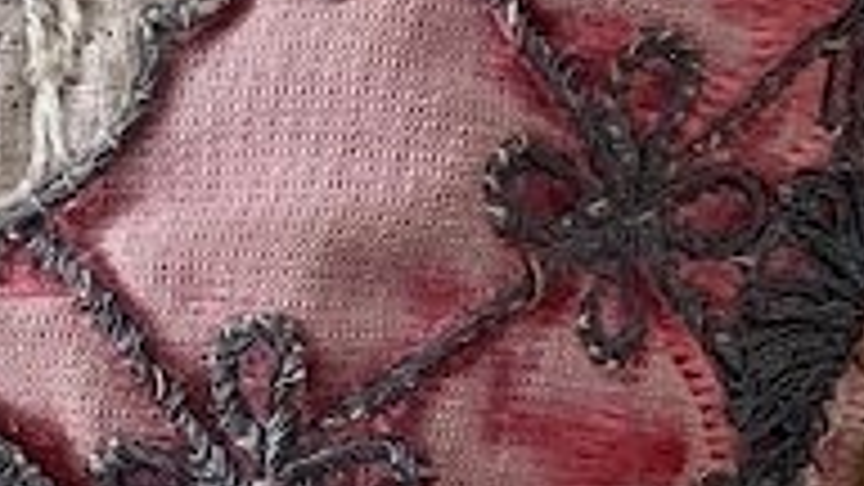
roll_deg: +22.9
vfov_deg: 6.6
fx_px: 3895
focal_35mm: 170
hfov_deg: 11.4
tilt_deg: -37.8
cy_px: 1332
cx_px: -886
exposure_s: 1/60
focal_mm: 5.1
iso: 250
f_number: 1.6
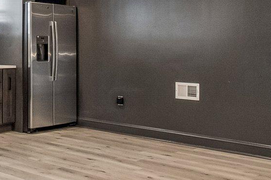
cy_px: 71
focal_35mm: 55
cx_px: 28
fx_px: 414
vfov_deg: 24.5
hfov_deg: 34.3
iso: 400
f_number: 5.6
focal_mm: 10
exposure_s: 1/80
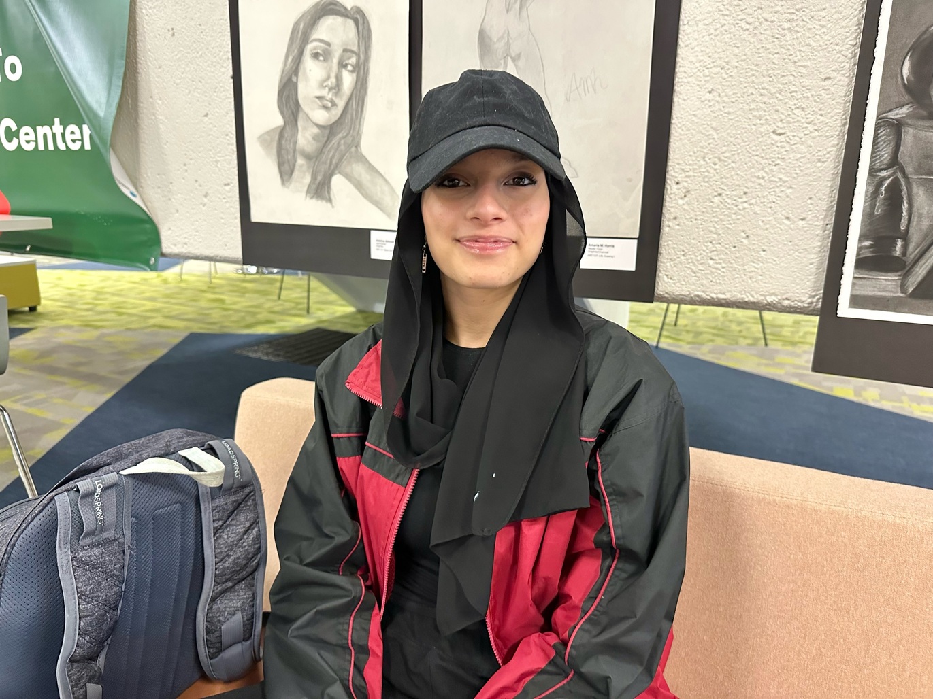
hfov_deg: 71.6
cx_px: 466
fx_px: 647
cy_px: 350
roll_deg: -0.5
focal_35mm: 24
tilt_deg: -14.0
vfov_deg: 56.8
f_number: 1.78
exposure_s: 1/60
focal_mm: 6.86
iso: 640
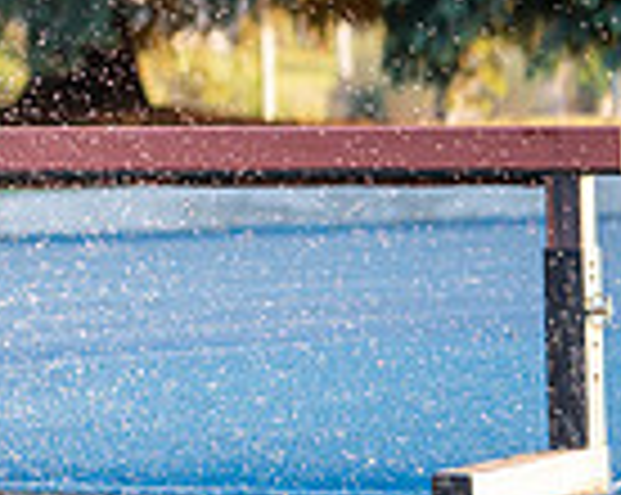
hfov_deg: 5.5
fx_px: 6369
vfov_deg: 4.4
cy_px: -92
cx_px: -513
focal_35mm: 347
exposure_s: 1/500
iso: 160
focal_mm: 85
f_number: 1.8
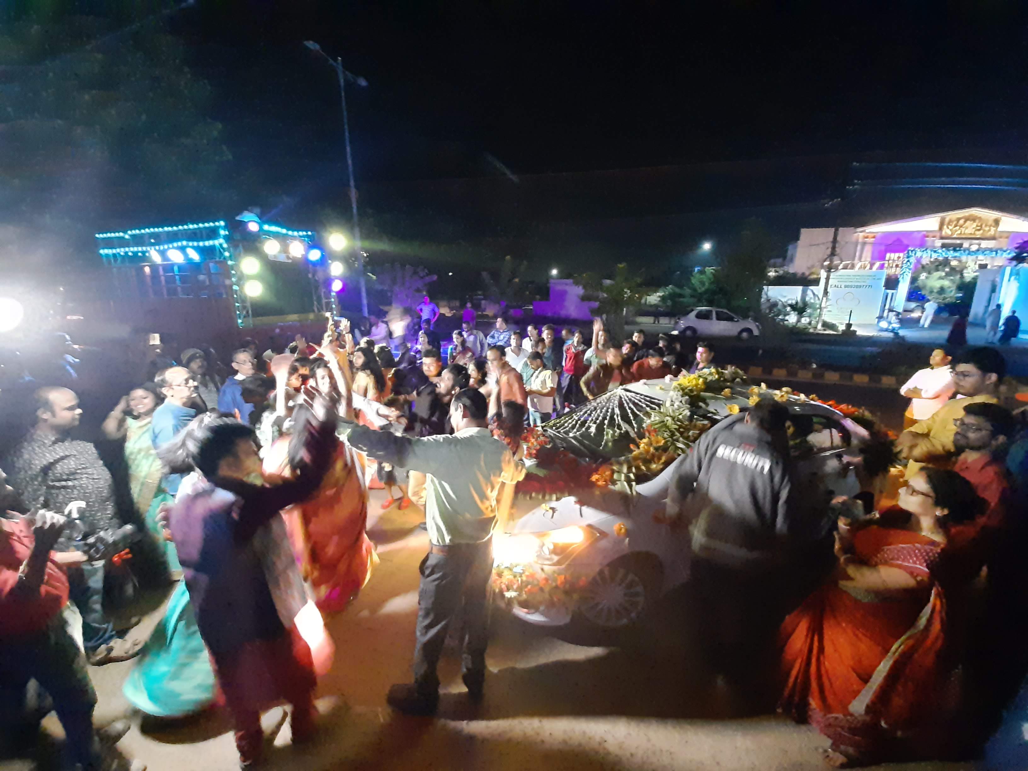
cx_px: 514
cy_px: 386
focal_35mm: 13
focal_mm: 1.42
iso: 800
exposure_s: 1/11
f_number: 2.2
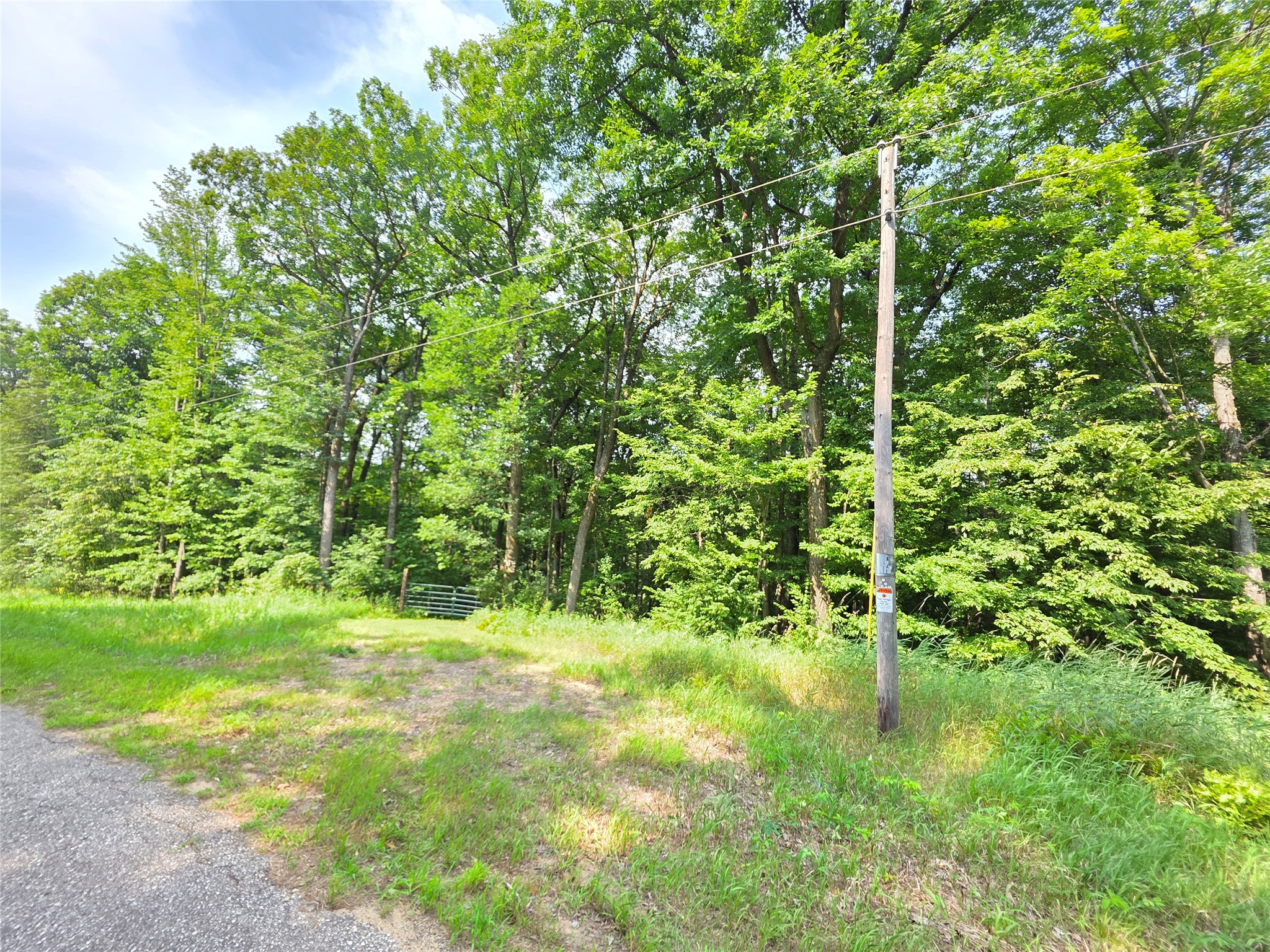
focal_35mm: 13
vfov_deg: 89.9
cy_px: 476
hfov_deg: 106.2
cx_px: 635
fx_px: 477
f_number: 1.9
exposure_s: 1/291
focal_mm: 2.2
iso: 40
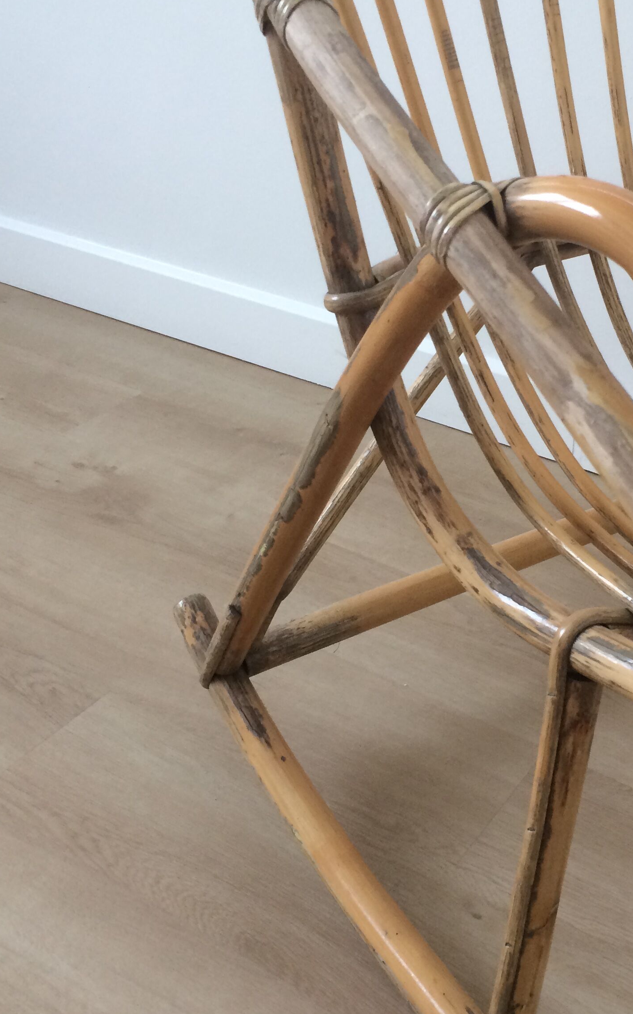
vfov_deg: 45.1
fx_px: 1214
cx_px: 467
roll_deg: -2.9
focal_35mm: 44
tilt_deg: -29.1
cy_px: 429
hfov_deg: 28.8
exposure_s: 1/33
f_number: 2.2
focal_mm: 4.15
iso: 50
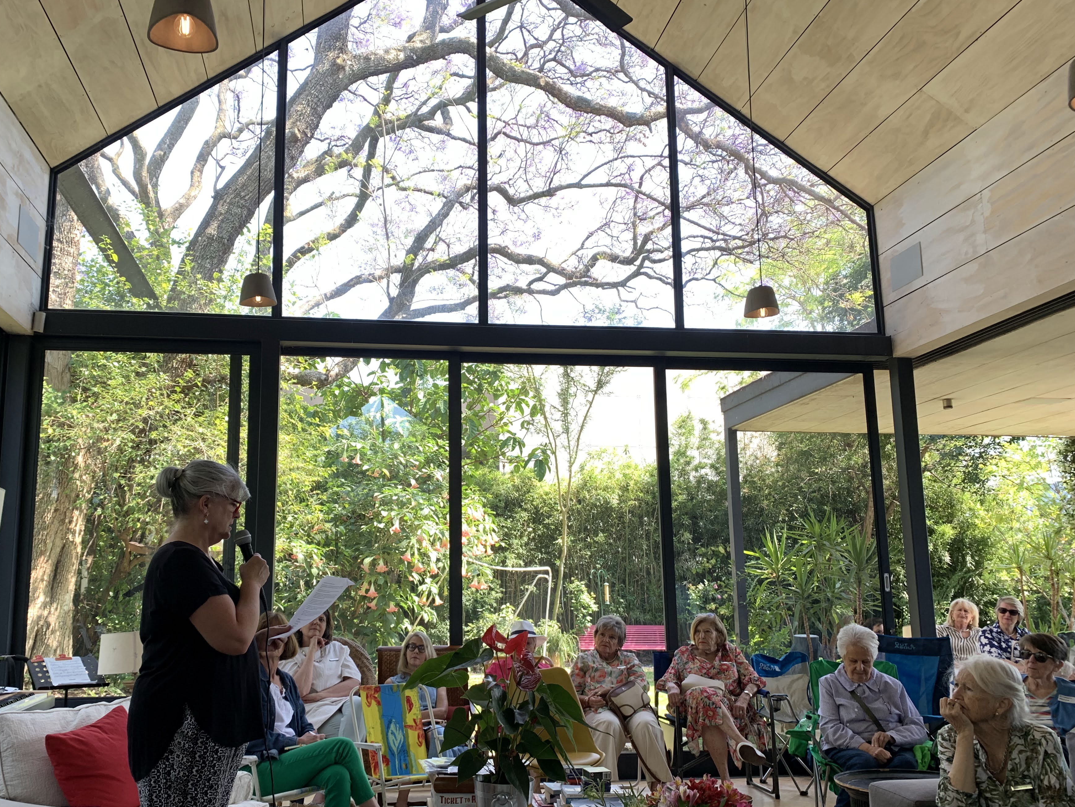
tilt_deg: +9.2
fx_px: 932
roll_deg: +0.5
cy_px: 444
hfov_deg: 59.7
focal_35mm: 30
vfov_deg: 46.7
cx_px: 464
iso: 64
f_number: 1.8
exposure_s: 1/121
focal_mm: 4.25
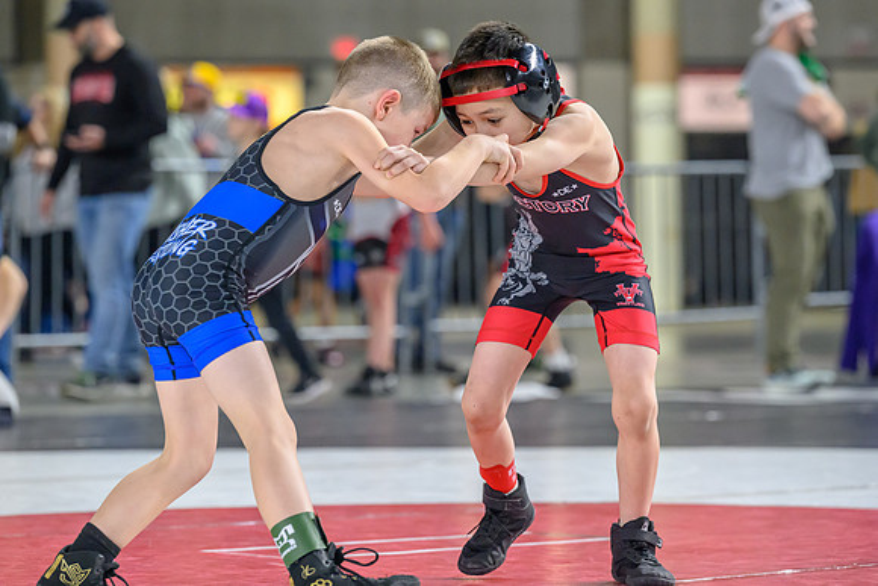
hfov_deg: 11.9
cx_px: 466
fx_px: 4211
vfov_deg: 8.0
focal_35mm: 173
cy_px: 282
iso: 5600
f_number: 4.5
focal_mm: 160
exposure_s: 1/640
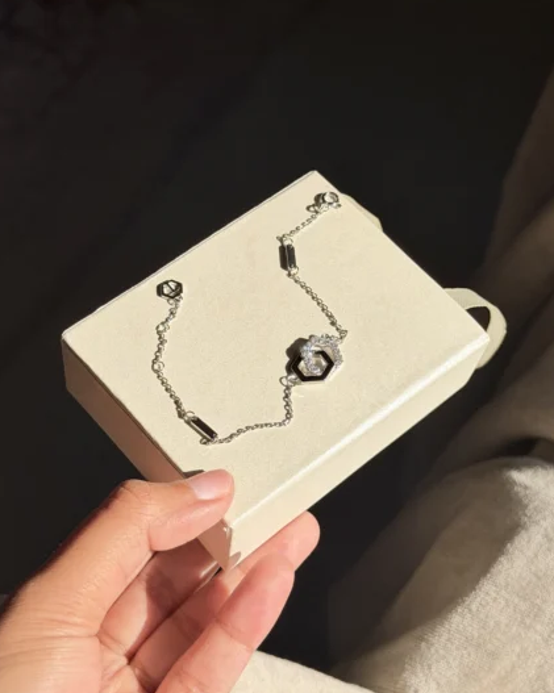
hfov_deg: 29.7
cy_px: 327
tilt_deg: -53.2
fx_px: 1046
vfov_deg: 36.7
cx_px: 276
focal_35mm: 51
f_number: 1.78
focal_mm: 6.76
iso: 64
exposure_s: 1/4329
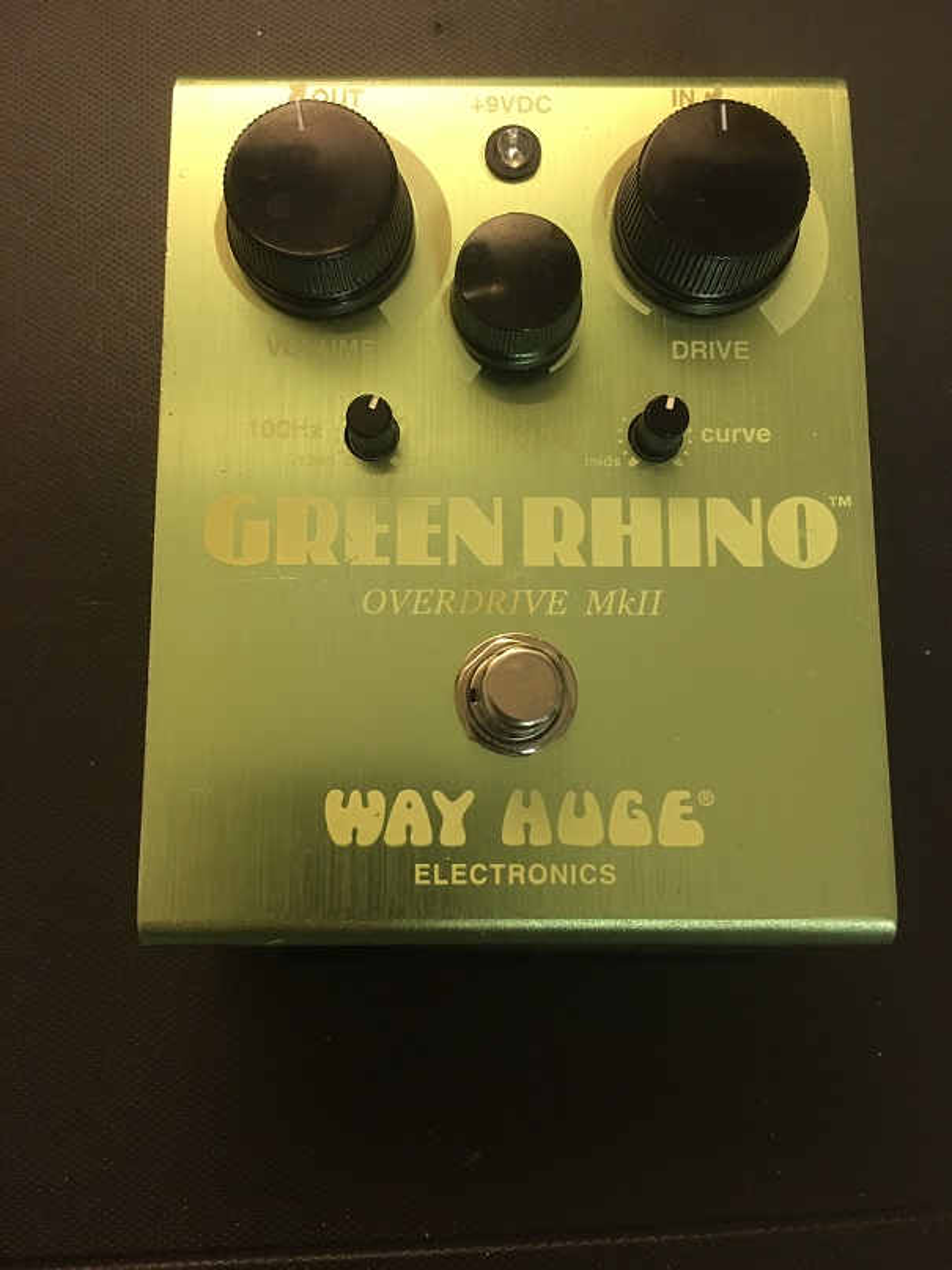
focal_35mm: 29
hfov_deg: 48.2
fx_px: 1064
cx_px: 476
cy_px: 635
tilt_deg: -80.1
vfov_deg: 61.7
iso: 100
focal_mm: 4.15
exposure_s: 1/17
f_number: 2.2
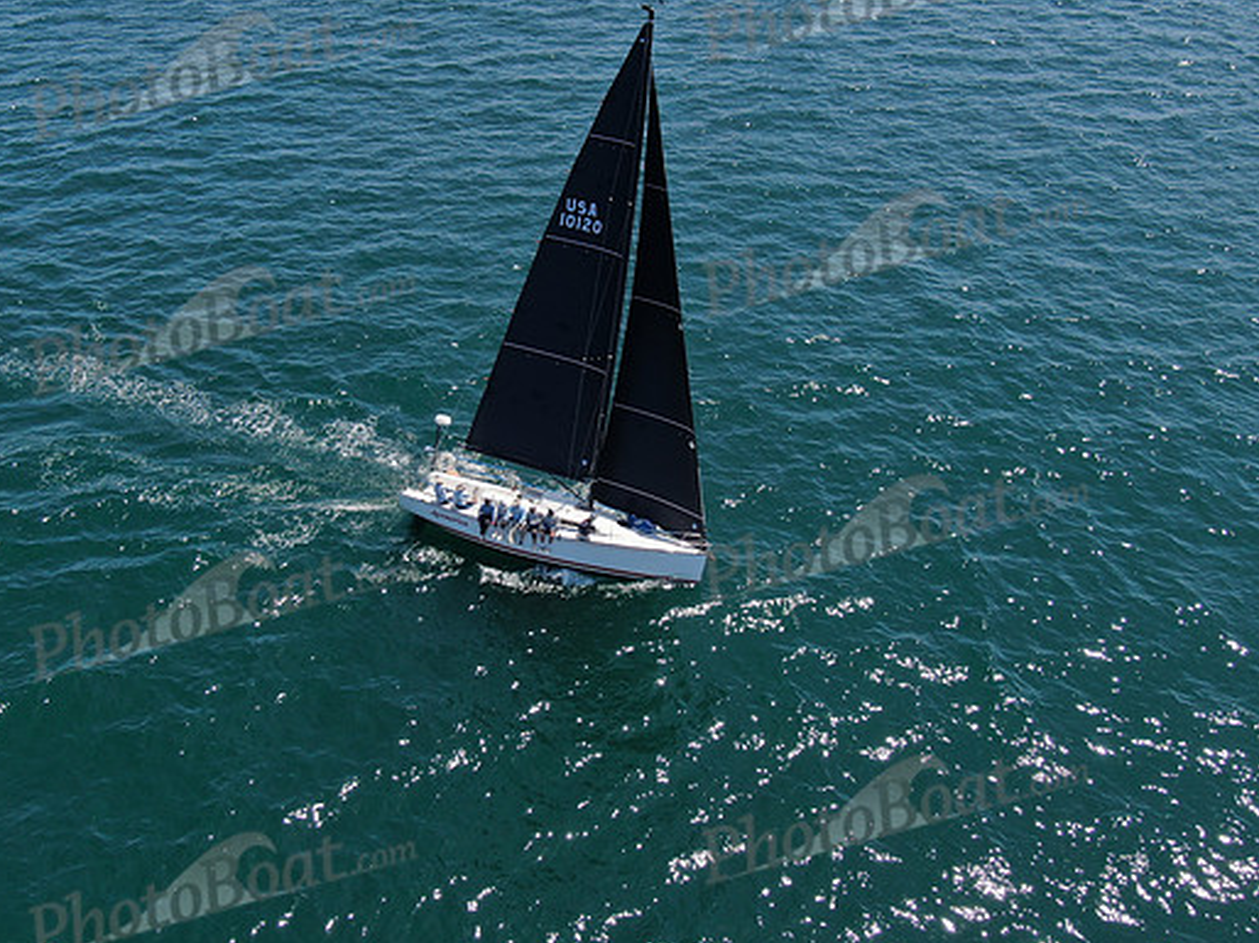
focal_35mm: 35
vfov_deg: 40.6
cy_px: 427
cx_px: 561
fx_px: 1272
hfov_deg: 52.5
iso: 100
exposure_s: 1/1000
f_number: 3.1
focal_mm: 5.33
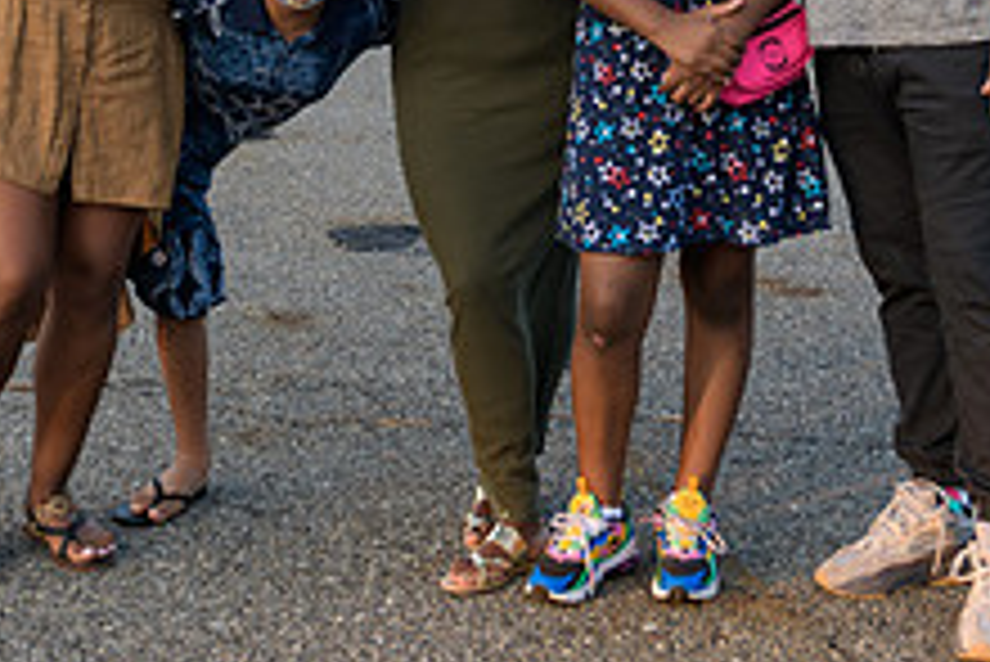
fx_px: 2614
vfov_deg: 14.0
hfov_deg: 21.4
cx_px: 477
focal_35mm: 95
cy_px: -101
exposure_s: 1/250
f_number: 3.2
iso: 200
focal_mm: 36
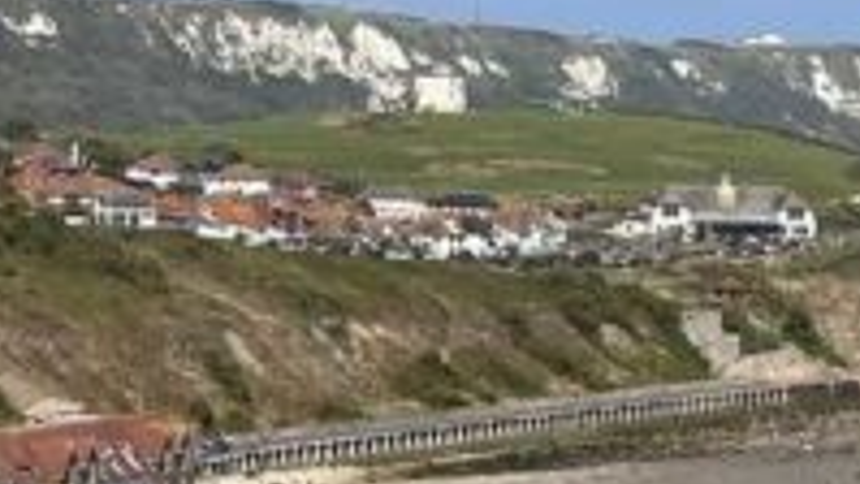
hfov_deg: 10.6
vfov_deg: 5.9
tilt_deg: -8.3
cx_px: 791
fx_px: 4607
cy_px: 812
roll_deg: -1.9
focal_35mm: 202
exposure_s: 1/5000
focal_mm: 6.86
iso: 64
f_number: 1.78
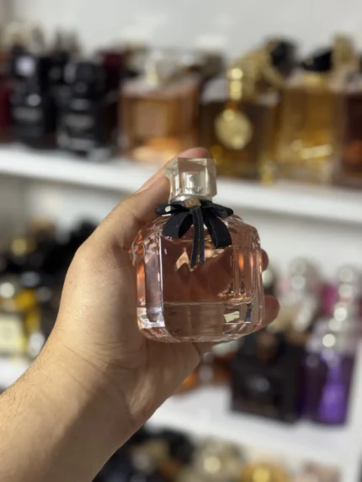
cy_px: 241
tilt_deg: -26.1
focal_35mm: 48
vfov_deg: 39.6
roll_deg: -1.9
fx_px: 669
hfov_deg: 30.3
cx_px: 181
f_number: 1.78
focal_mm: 6.76
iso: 200
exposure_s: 1/50
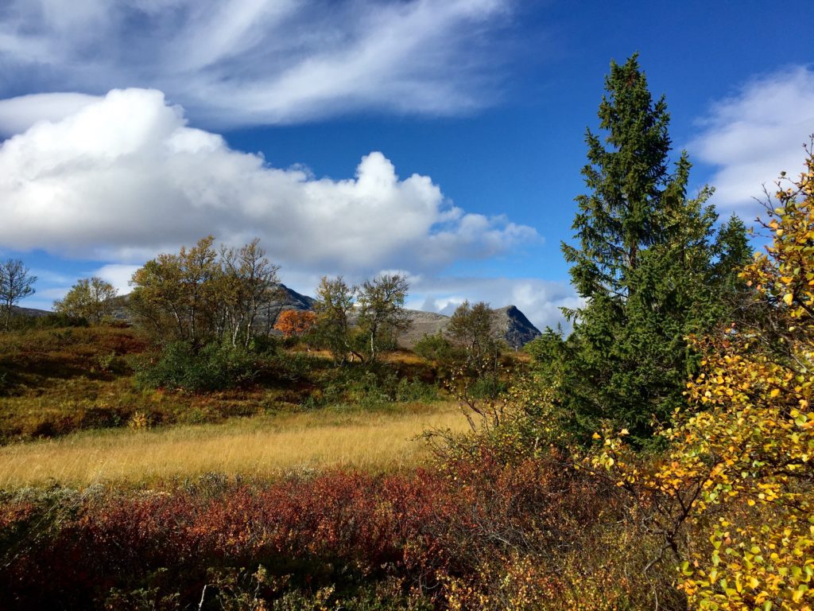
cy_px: 306
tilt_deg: +8.3
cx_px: 407
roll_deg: -0.2
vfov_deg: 48.2
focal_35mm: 29
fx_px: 682
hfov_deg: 61.7
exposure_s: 1/2475
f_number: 2.2
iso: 32
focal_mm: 4.15
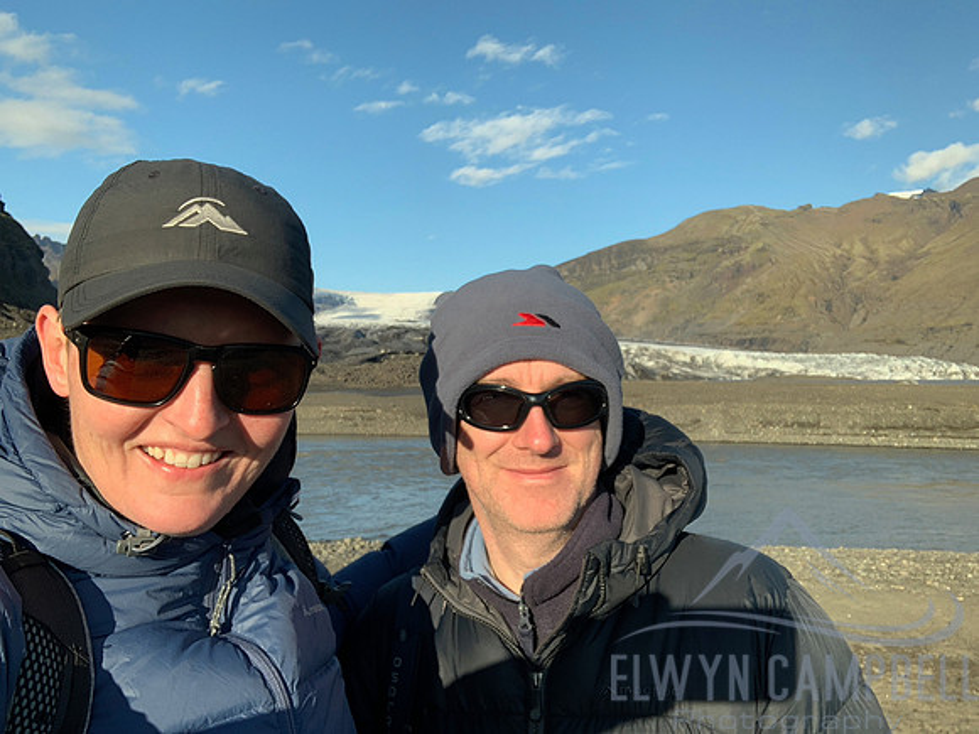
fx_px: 905
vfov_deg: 44.2
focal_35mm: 32
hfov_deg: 56.8
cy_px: 367
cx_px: 490
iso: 16
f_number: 2.2
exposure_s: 1/818
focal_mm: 2.87
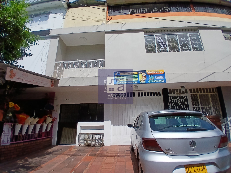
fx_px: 113
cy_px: 86
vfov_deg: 74.7
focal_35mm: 17
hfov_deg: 91.0
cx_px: 116
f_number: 2.2
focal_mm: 1.4
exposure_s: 1/2137
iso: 50
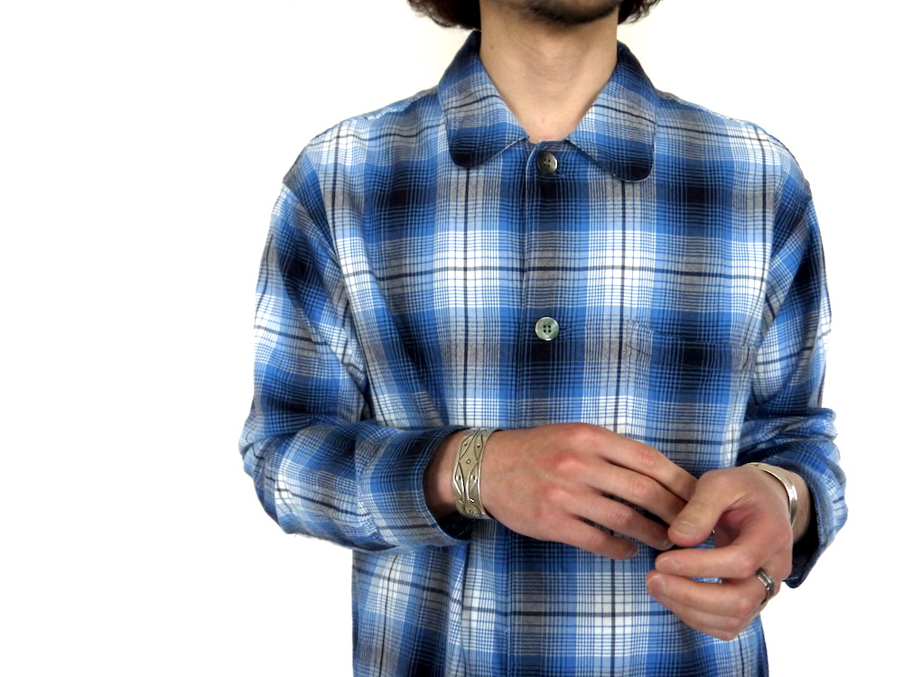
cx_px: 452
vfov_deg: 36.0
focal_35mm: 40
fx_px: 1043
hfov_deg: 46.8
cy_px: 338
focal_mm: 20
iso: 800
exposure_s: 1/20
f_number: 4.2
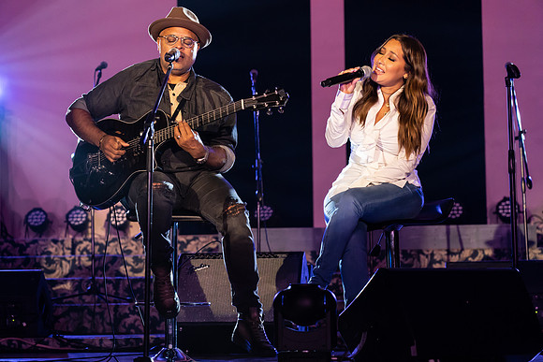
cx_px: 272
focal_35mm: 91
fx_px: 1373
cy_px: 181
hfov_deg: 22.4
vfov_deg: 15.0
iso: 5000
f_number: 4
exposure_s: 1/200
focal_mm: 91
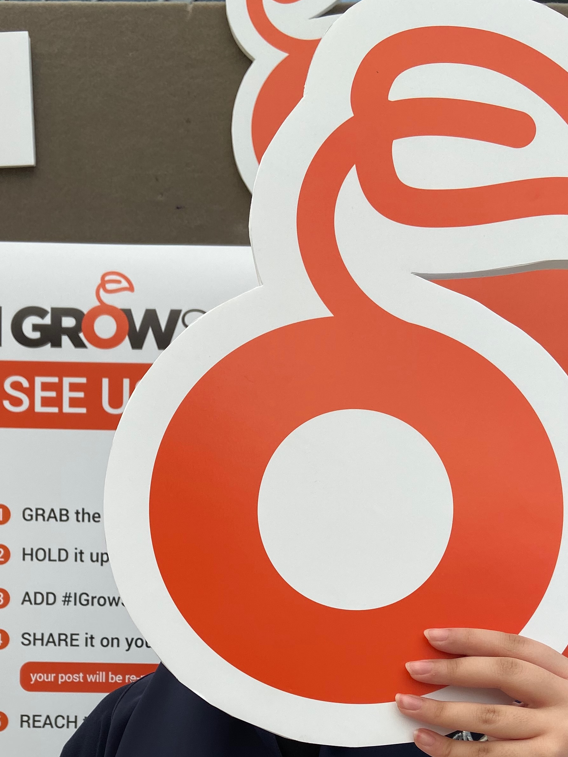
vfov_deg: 41.0
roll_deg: +0.0
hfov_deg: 32.7
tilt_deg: -2.8
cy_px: 614
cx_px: 201
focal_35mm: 44
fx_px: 963
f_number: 1.8
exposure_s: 1/122
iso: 40
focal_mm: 4.25
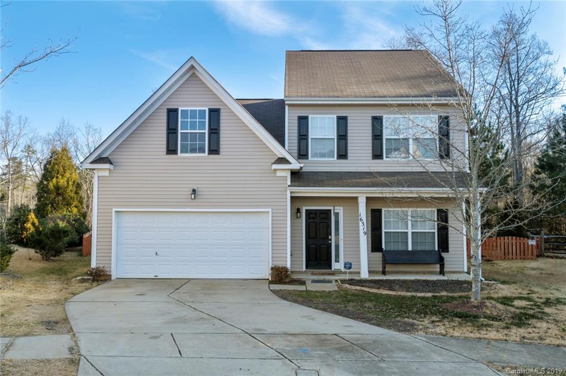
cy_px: 188
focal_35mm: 29
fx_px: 456
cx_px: 283
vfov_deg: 44.9
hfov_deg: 63.7
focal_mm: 29
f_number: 8
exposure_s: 1/160
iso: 200
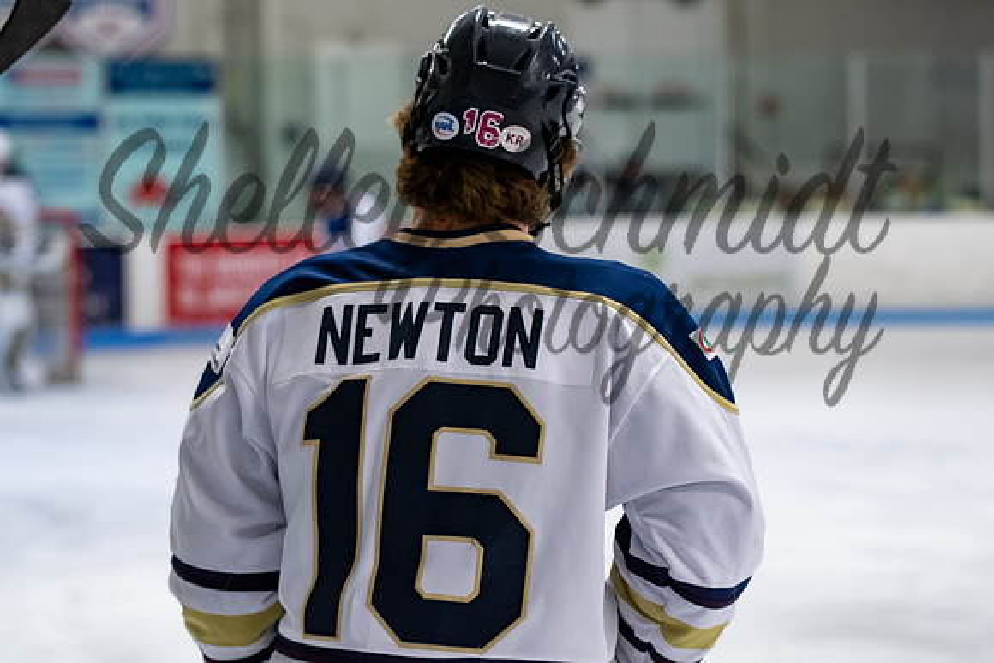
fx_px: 3692
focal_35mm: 134
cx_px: 497
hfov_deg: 15.3
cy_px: 332
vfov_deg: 10.3
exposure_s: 1/800
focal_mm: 86
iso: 2000
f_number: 3.2
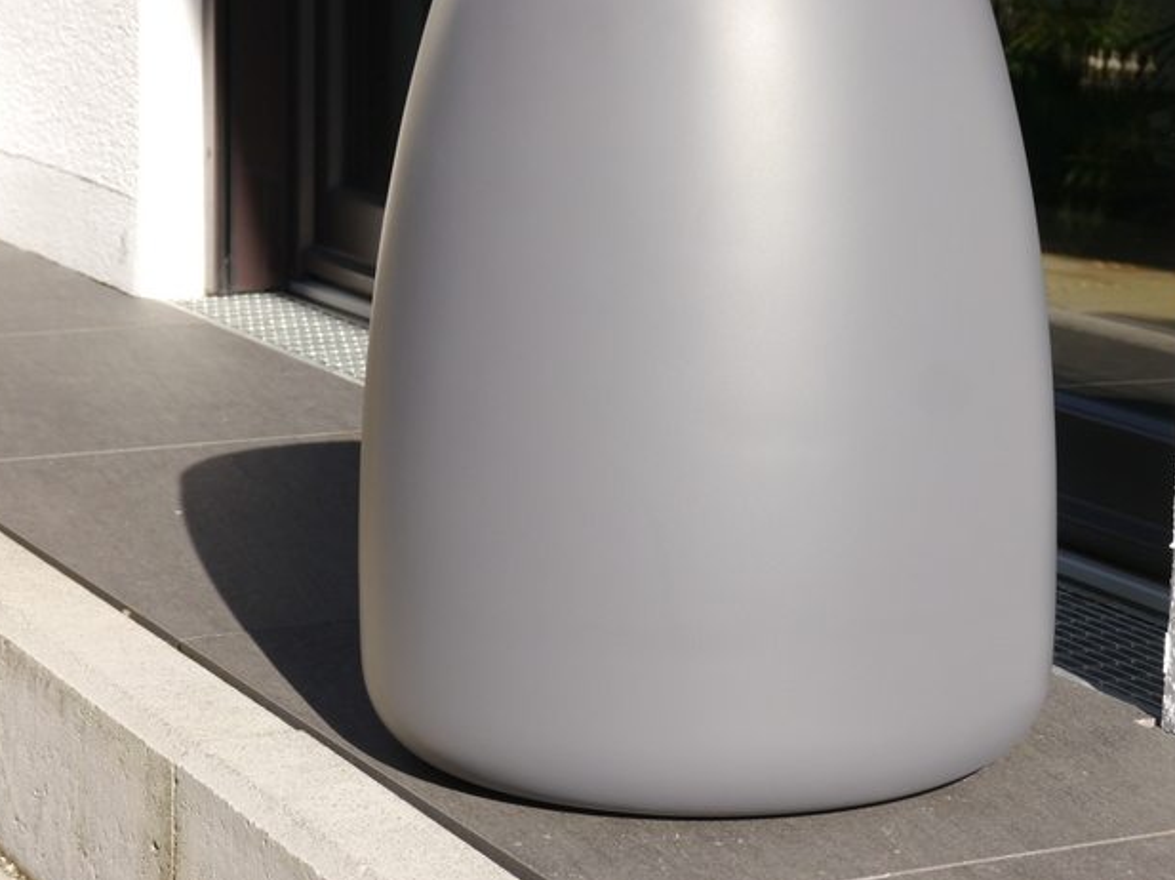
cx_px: 735
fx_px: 3698
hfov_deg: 18.0
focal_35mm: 109
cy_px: 322
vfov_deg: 13.6
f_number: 8
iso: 160
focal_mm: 42
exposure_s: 1/250
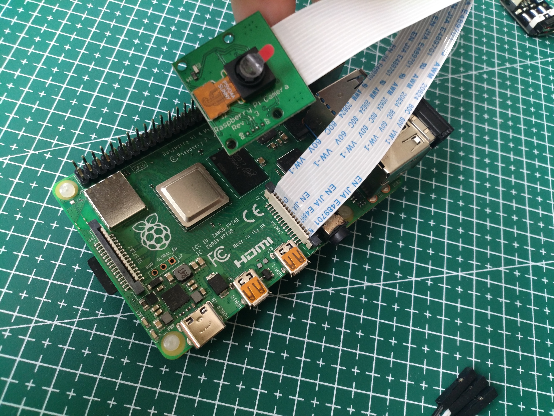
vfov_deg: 51.4
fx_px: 432
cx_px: 277
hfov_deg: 65.3
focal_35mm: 27
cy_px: 208
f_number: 2.2
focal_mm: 4.73
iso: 250
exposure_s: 1/33
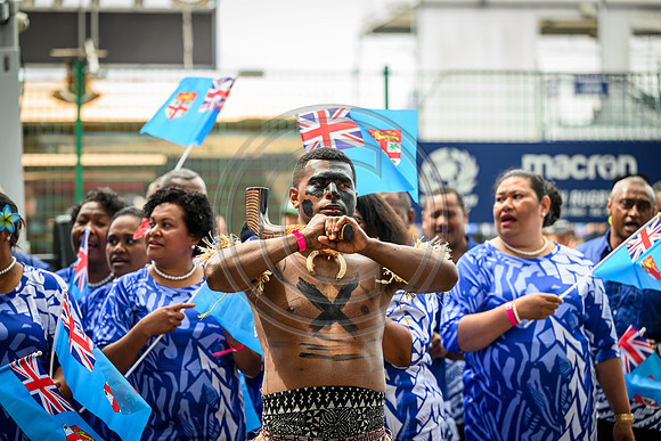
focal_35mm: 145
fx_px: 2663
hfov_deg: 14.2
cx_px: 330
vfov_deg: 9.5
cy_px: 220
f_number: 3.5
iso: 500
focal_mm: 145
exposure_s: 1/800
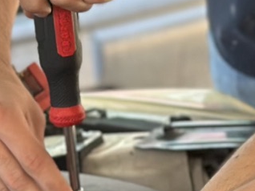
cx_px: 70
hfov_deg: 6.6
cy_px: -108
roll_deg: +10.8
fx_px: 2223
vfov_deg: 4.9
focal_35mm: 302
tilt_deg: -9.7
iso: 100
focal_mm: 6.86
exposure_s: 1/146
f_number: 1.78
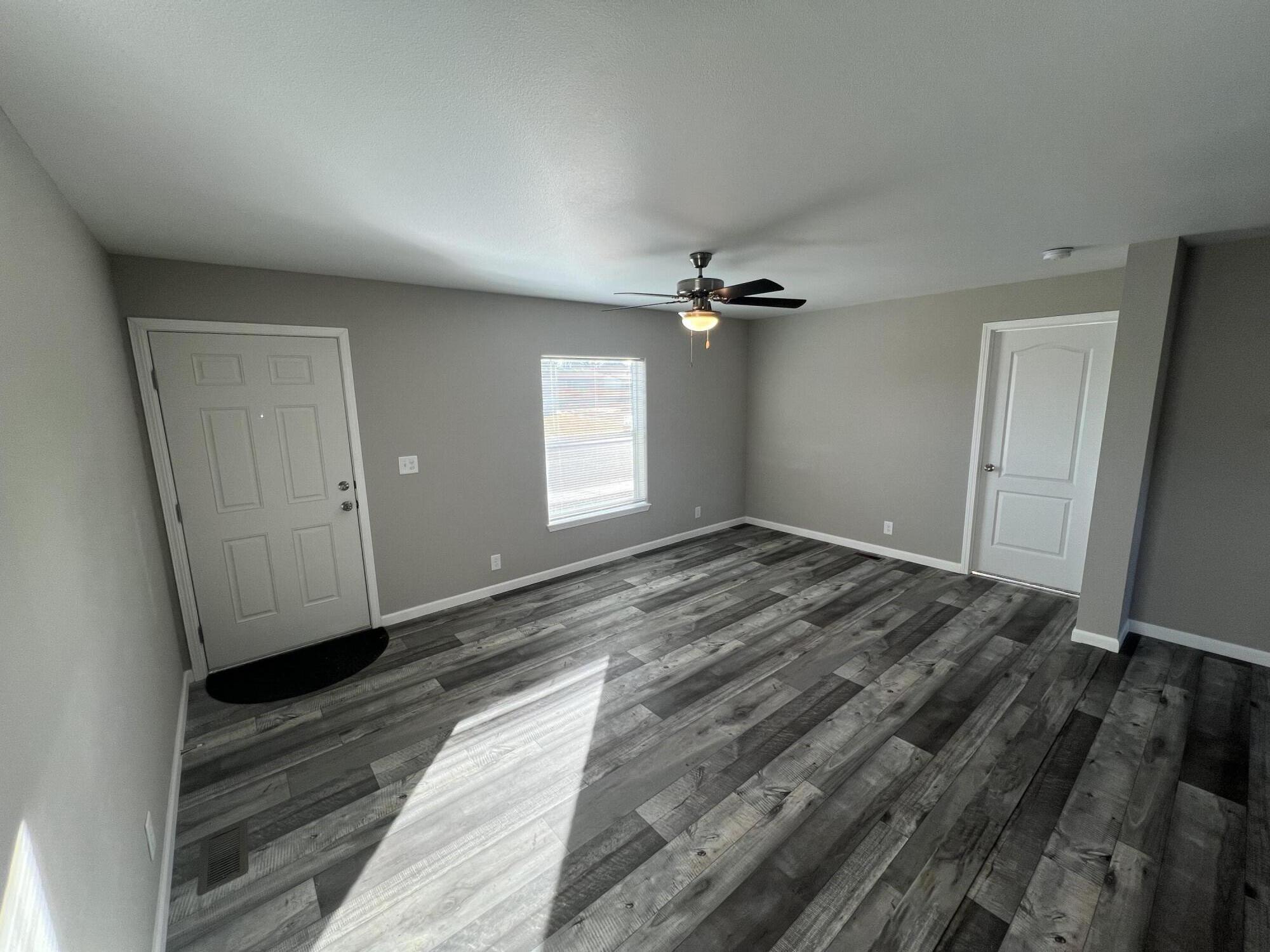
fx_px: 477
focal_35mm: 13
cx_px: 635
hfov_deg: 106.2
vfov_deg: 89.9
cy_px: 476
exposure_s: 1/120
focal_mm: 1.57
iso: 80
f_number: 1.8
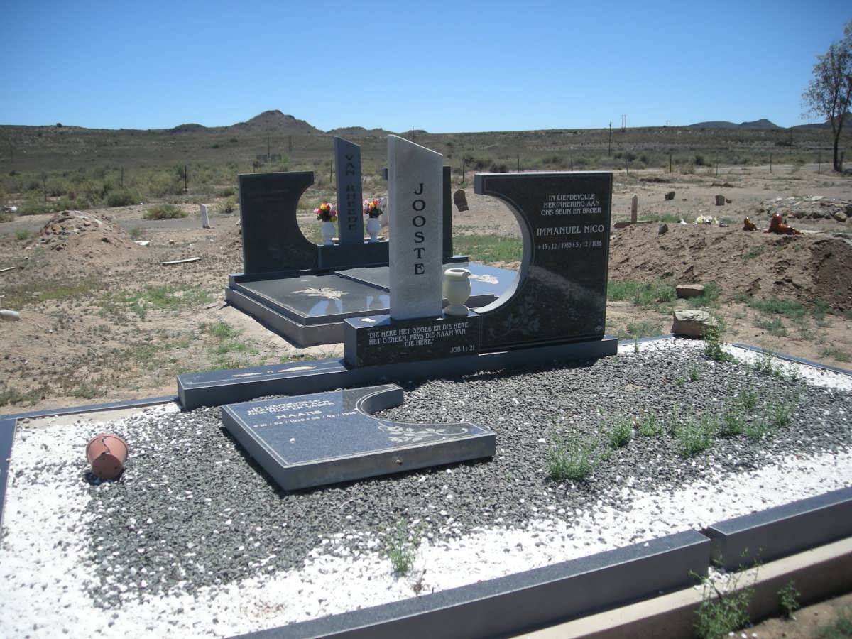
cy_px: 320
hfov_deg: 52.6
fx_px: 861
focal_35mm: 35
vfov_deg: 40.7
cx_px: 426
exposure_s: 1/240
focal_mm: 5.7
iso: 50
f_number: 5.7
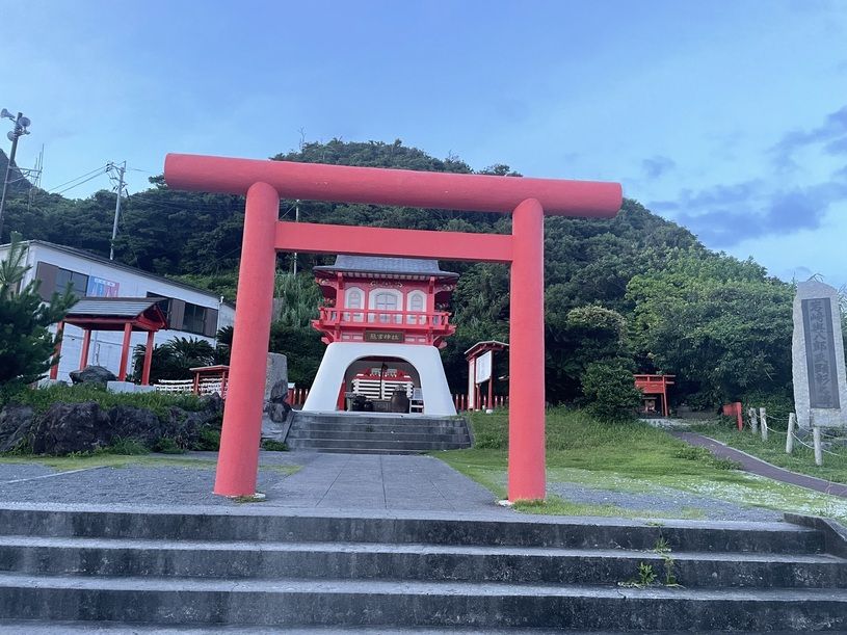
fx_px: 636
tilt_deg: +10.2
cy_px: 318
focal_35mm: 26
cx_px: 424
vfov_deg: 53.1
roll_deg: -2.0
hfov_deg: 67.3
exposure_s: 1/60
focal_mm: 4.2
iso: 250
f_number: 1.6
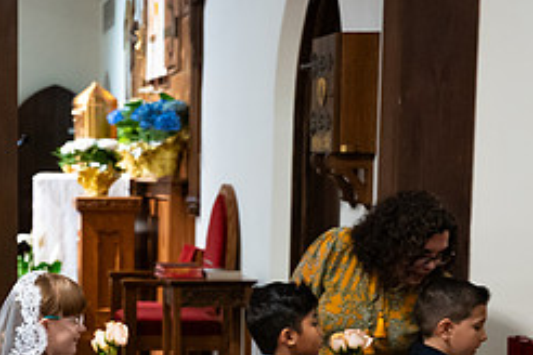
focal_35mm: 97
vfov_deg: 13.9
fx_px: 1436
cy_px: 367
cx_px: 9
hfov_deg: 20.4
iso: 3200
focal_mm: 39
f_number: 3.2
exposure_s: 1/160
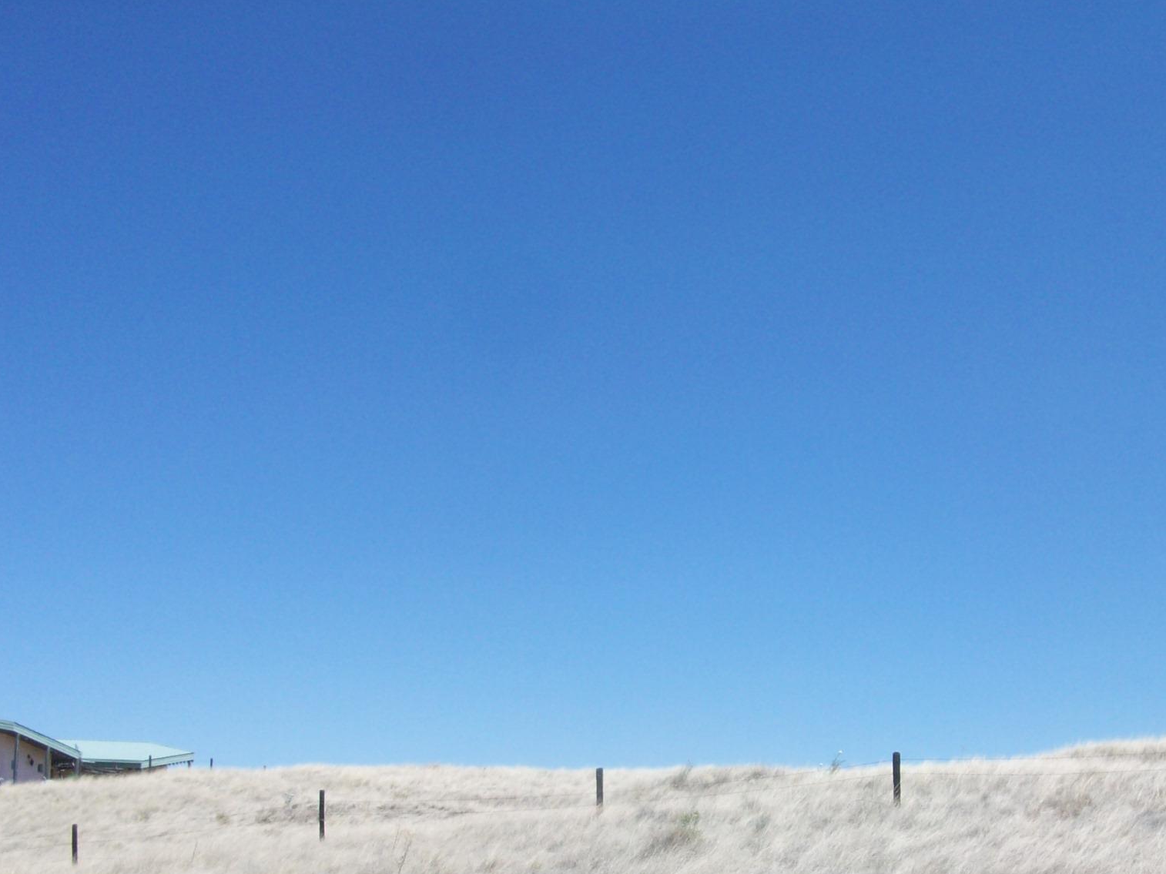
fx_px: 1549
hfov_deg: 40.8
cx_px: 761
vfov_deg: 31.2
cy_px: 589
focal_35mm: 46
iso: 64
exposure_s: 1/345
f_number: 5.5
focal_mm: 5.7
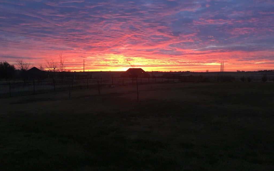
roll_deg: +0.0
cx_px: 137
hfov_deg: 61.2
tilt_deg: -1.1
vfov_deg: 40.6
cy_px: 79
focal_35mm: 31
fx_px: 232
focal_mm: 4.15
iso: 125
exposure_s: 1/30
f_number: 2.2
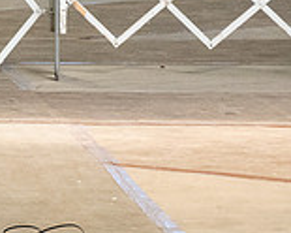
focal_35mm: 446
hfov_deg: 4.3
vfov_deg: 3.4
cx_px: 519
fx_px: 3841
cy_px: -208
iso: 6400
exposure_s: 1/400
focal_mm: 91
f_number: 5
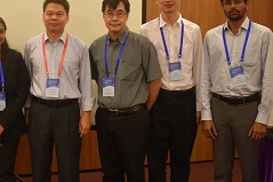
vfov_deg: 23.2
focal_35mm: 58
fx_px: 438
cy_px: 52
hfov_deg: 33.9
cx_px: 70
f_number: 4
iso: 640
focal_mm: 23
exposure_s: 1/30
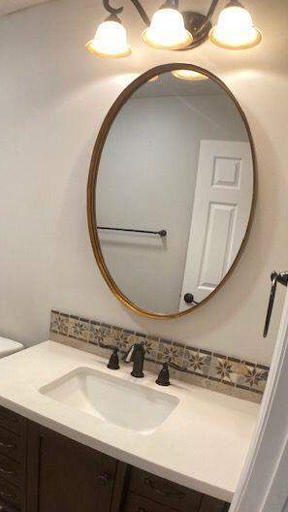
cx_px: 85
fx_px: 502
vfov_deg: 53.6
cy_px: 308
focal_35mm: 37
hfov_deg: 31.6
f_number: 1.8
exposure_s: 1/60
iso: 160
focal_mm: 3.99
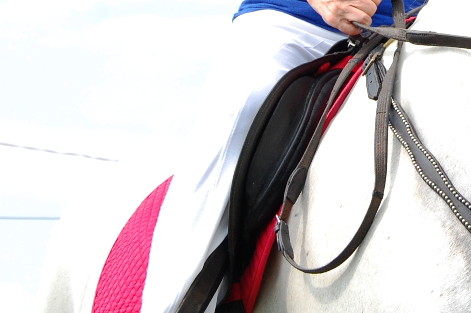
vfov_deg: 7.8
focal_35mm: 174
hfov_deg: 11.7
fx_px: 2275
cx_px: 429
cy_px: -55
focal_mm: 38
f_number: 5.6
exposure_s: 1/640
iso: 400
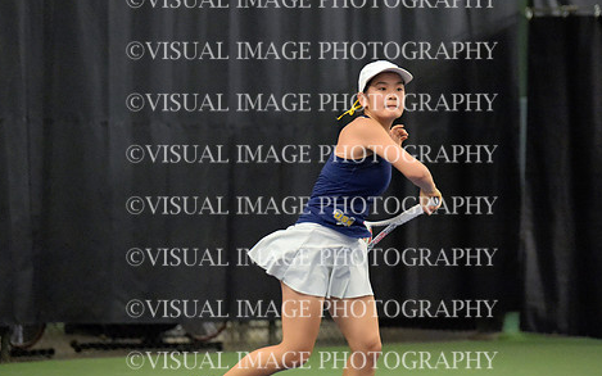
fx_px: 3412
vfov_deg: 6.3
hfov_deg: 10.1
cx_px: 312
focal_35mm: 208
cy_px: 180
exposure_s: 1/1600
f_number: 3.2
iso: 12800
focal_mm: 165
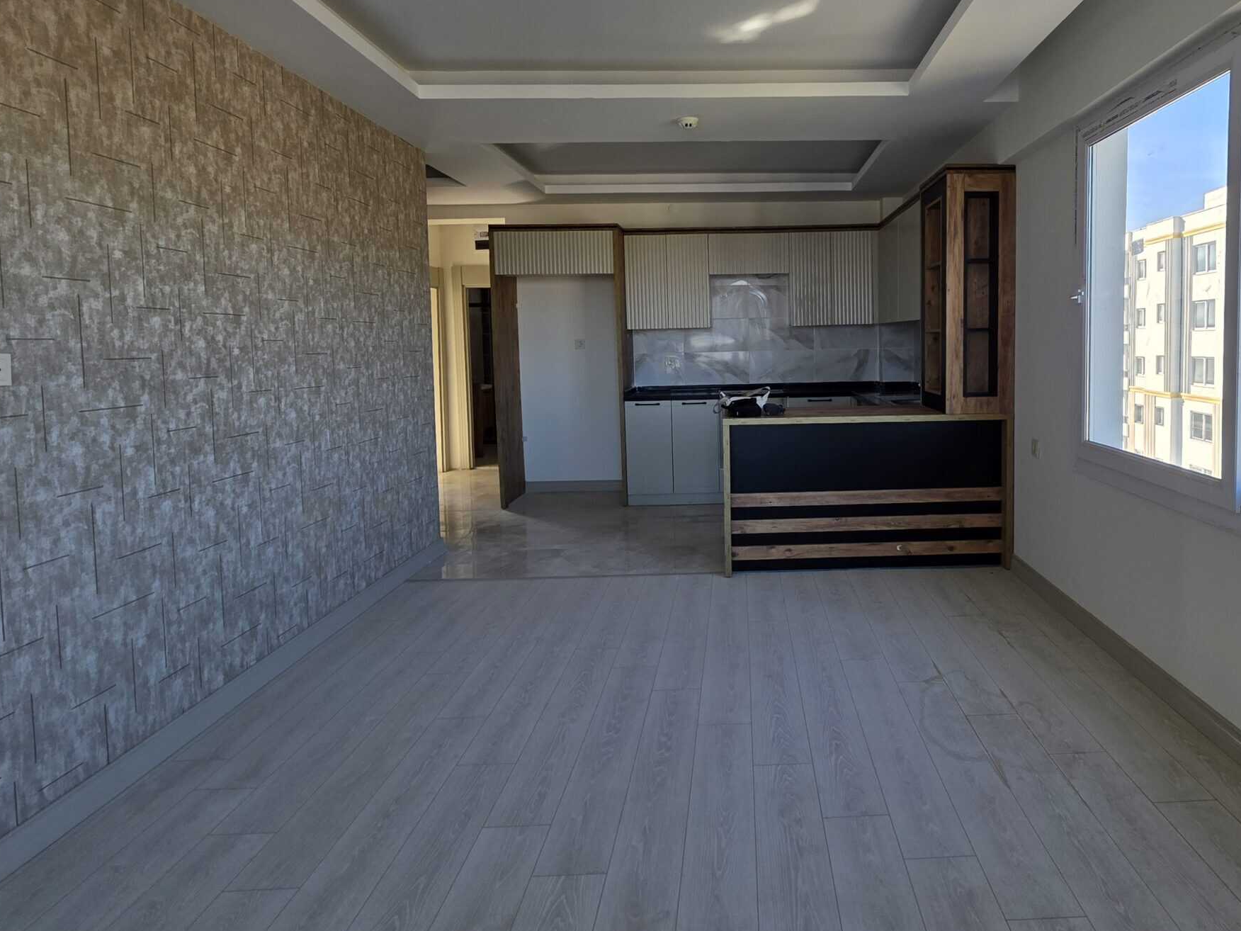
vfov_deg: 68.2
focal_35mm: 19
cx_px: 761
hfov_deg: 83.3
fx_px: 681
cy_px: 385
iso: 40
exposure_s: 1/289
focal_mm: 2.2
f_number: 1.9
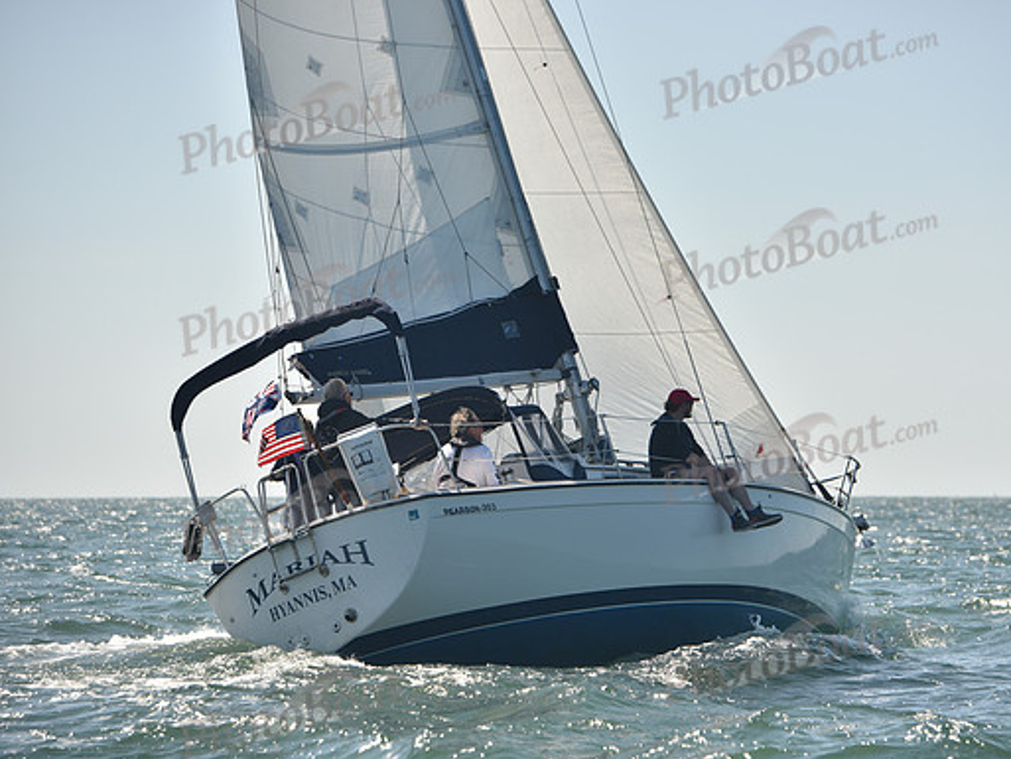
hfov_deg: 11.4
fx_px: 5083
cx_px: 560
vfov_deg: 8.5
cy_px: 380
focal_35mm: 174
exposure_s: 1/1000
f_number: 5
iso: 250
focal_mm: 160
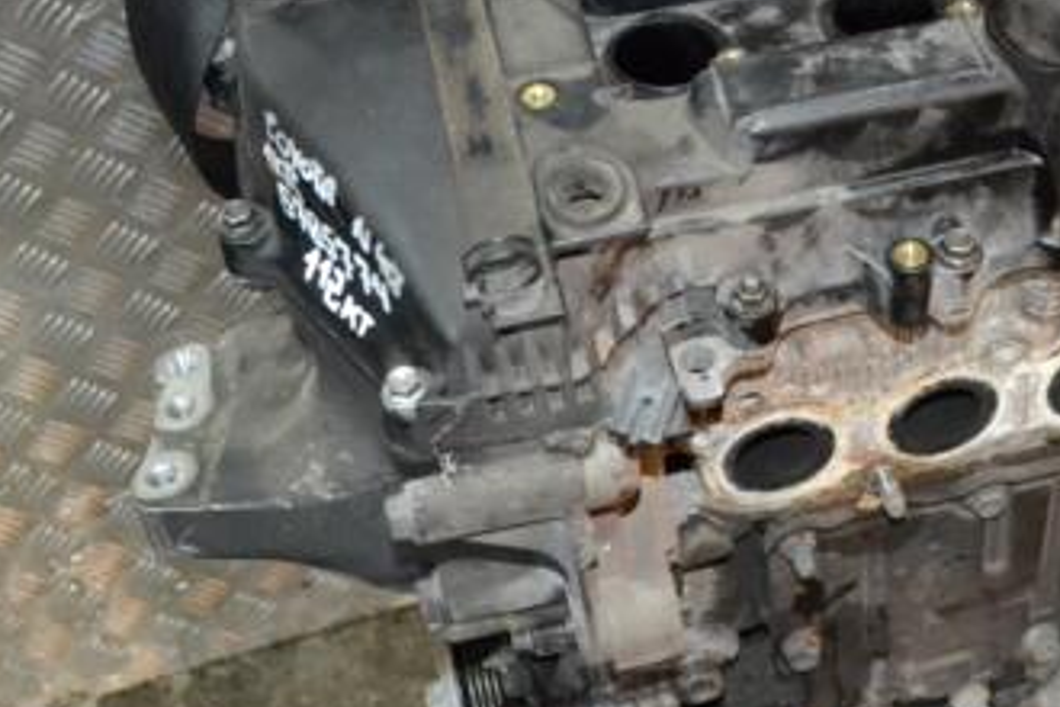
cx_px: 777
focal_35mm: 60
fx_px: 1767
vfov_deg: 22.5
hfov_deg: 32.8
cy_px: 212
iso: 3200
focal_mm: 22
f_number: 7.1
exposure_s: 1/60
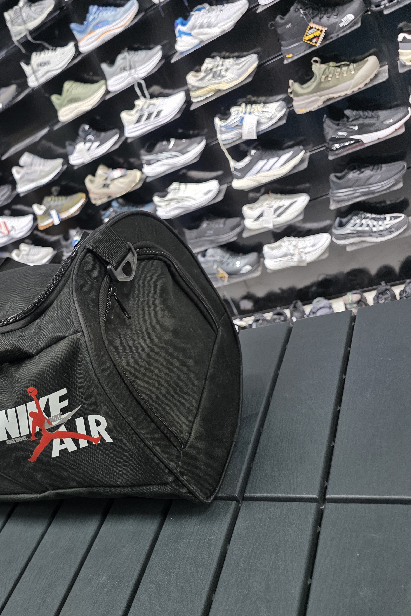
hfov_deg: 38.1
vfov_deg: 58.7
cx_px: 34
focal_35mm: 32
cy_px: 307
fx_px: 548
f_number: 1.7
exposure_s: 1/100
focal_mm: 6.3
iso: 160
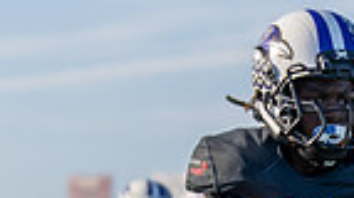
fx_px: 3919
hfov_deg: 5.2
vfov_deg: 2.9
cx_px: 228
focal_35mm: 418
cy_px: 356
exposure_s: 1/1250
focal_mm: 70
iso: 100
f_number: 2.8
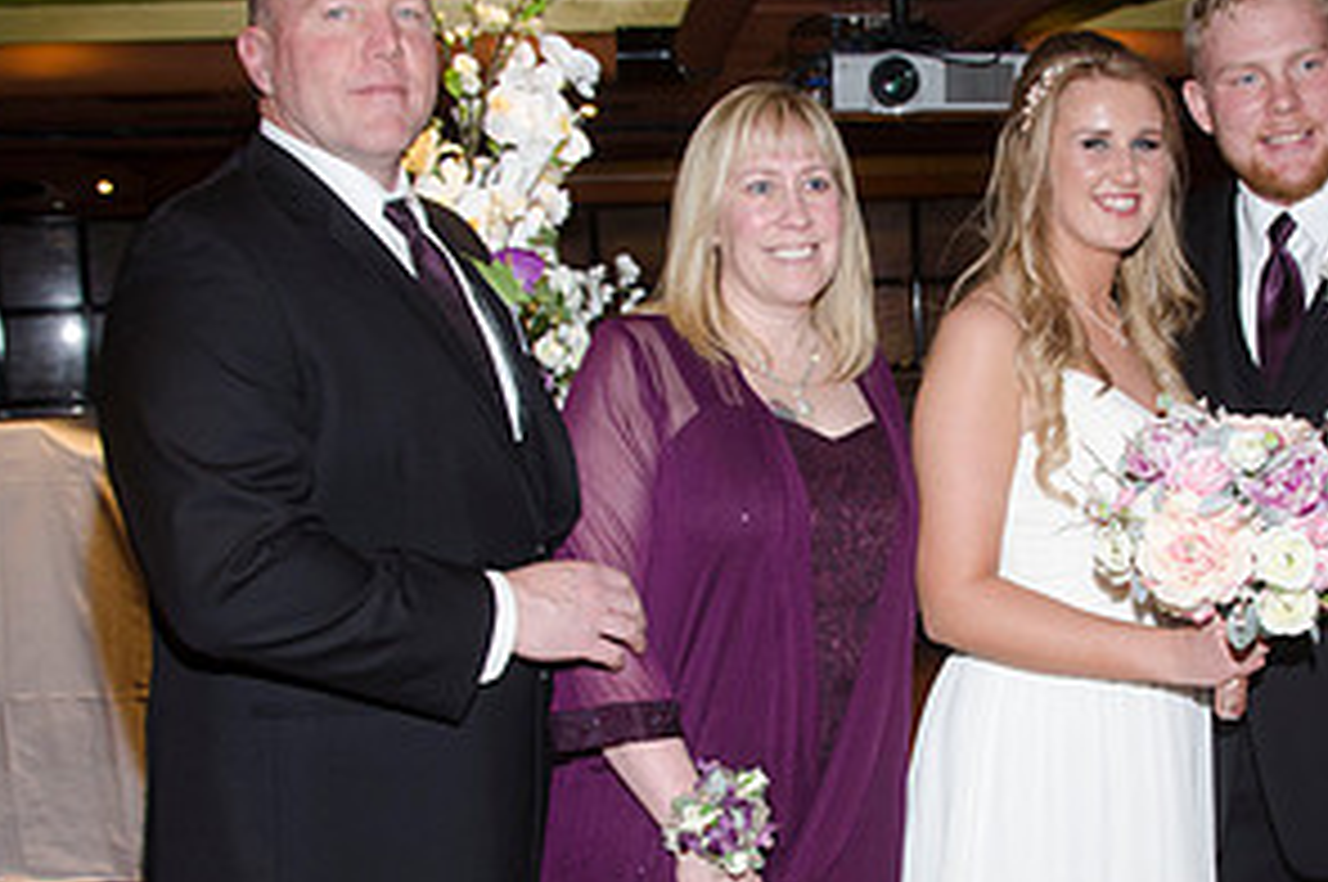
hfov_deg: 36.7
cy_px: 536
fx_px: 1953
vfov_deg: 25.4
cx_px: 986
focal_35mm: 53
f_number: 5.6
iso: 400
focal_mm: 18
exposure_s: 1/60
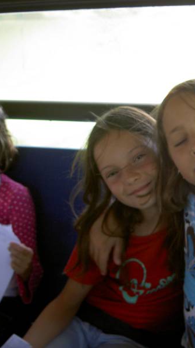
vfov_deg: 36.6
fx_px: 524
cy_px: 173
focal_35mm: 57
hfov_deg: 20.8
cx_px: 157
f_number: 2.8
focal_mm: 8
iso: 100
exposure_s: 1/50
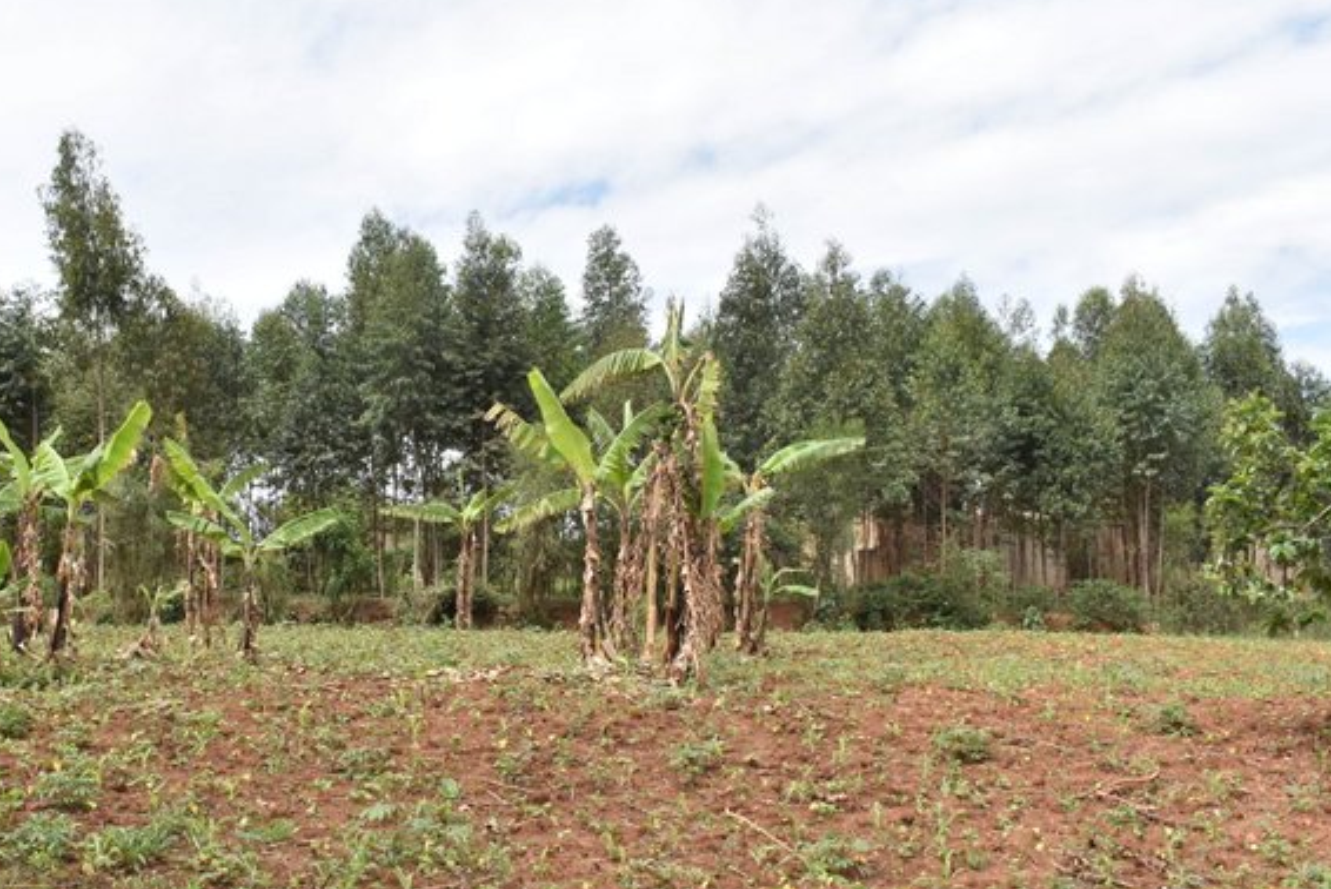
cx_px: 447
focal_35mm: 41
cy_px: 583
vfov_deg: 32.4
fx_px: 1517
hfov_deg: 46.7
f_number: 8
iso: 100
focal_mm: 18
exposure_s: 1/160
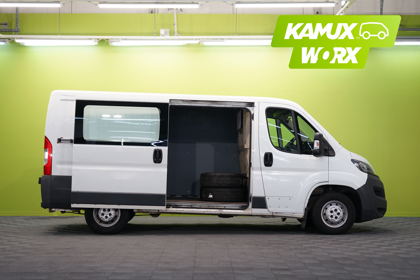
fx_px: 677
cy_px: 140
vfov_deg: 23.4
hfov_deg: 34.5
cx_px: 210
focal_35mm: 58
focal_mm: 58
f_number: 5.6
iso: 500
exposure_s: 1/40
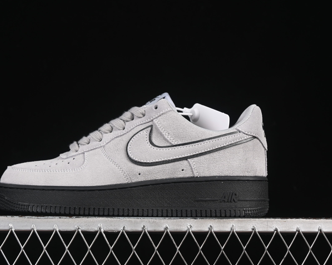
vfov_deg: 18.1
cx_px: 137
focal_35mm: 85
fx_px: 835
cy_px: 133
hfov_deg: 22.5
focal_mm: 50
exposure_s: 1/80
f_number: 7.1
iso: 160
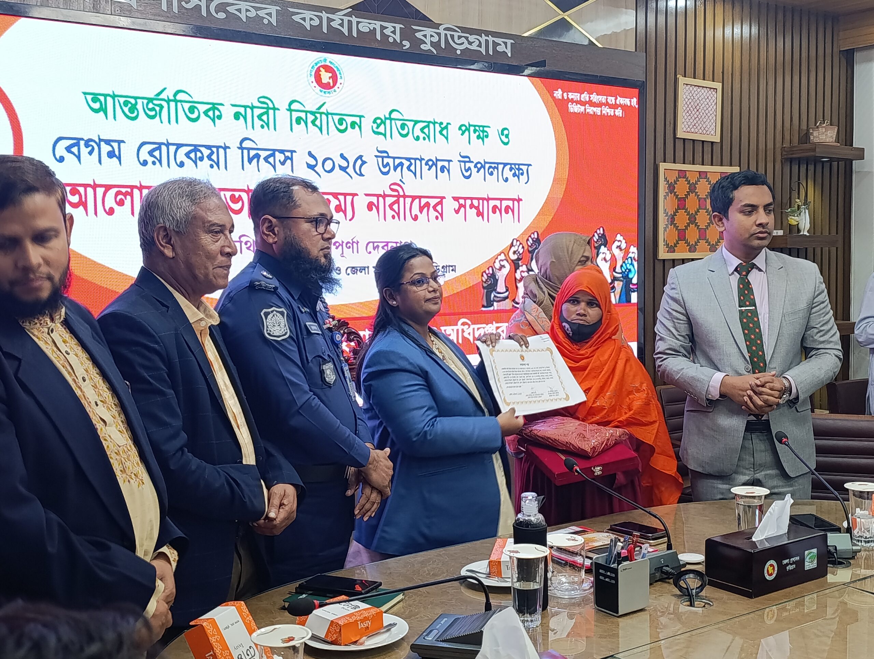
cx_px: 437
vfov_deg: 36.9
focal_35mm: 39
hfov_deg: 47.8
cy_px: 330
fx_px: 986
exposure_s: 1/100
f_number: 1.65
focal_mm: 6.11
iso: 619
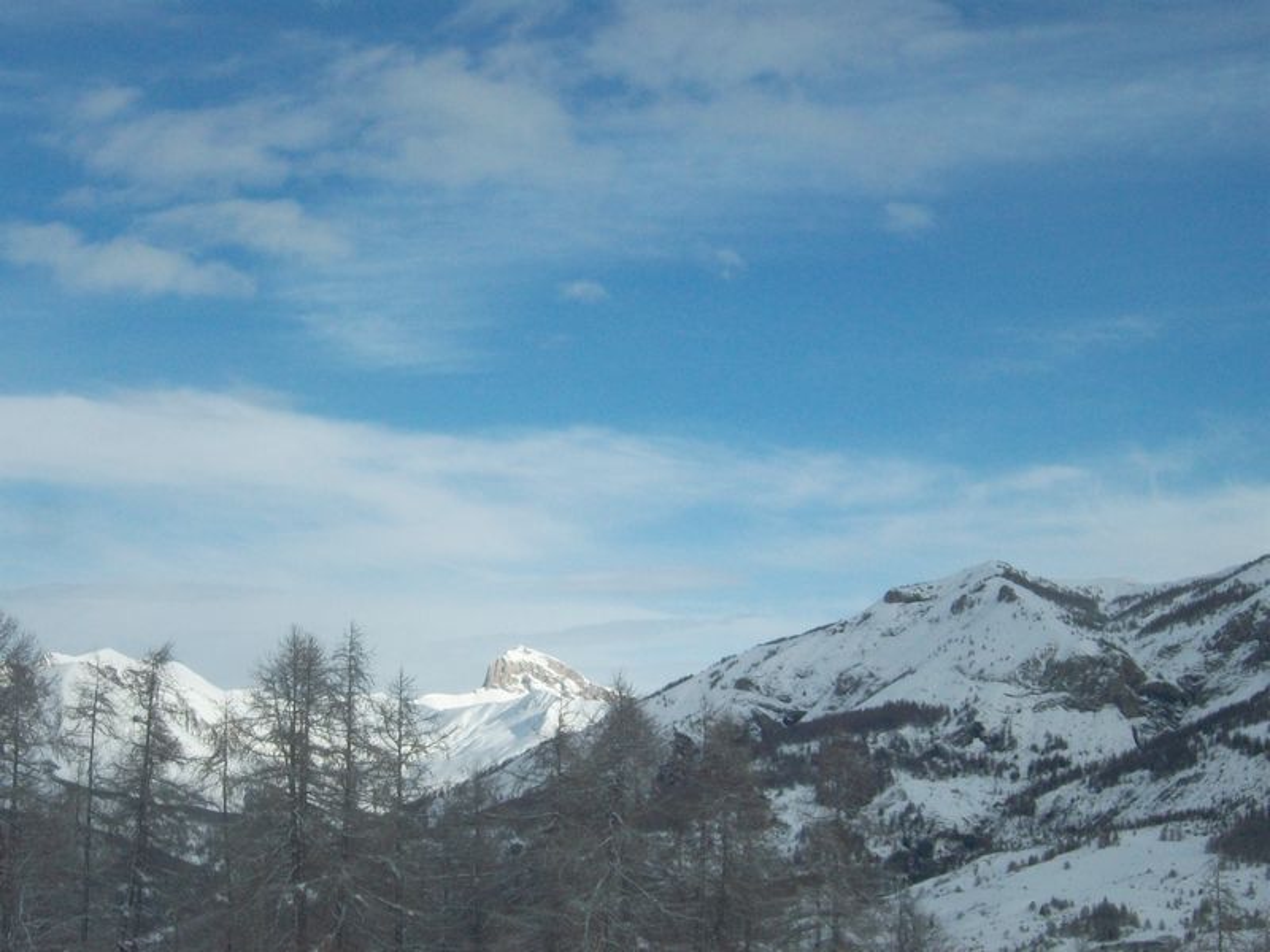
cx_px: 635
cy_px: 476
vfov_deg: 22.3
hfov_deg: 29.4
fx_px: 2421
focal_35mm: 66
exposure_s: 1/400
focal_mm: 11
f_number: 7.9
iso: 80
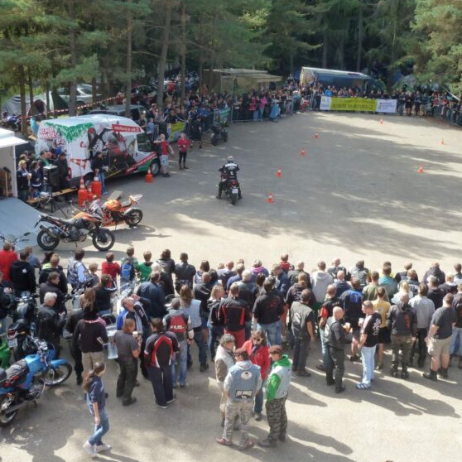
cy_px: 231
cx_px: 245
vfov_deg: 37.6
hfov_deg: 37.5
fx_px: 679
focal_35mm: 45
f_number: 4
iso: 125
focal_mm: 6.1
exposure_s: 1/160
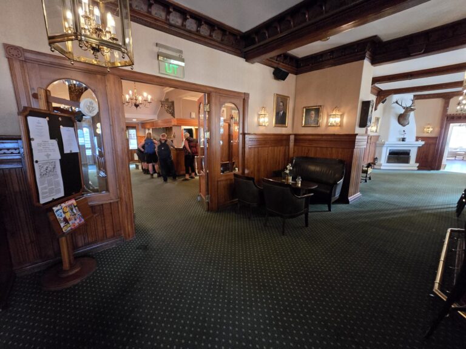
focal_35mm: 13
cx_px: 233
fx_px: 175
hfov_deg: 106.2
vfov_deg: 89.9
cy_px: 174
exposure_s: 1/50
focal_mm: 2.2
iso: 1600
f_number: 2.2
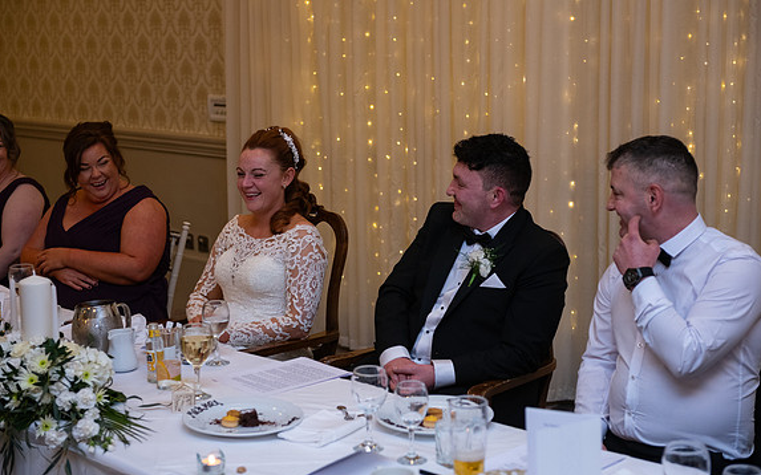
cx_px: 380
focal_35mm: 64
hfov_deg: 32.0
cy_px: 236
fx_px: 1327
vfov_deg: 20.3
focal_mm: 62
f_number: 3.5
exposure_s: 1/160
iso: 1000
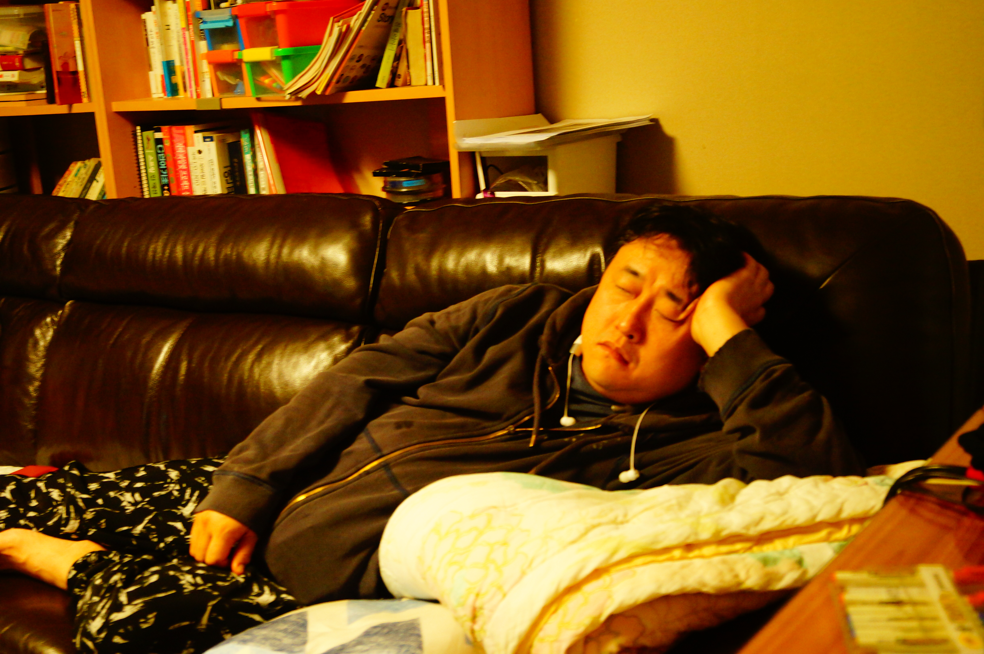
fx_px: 1229
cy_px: 327
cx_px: 492
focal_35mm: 45
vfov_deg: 29.8
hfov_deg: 43.6
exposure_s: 1/60
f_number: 4.5
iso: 1600
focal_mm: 30
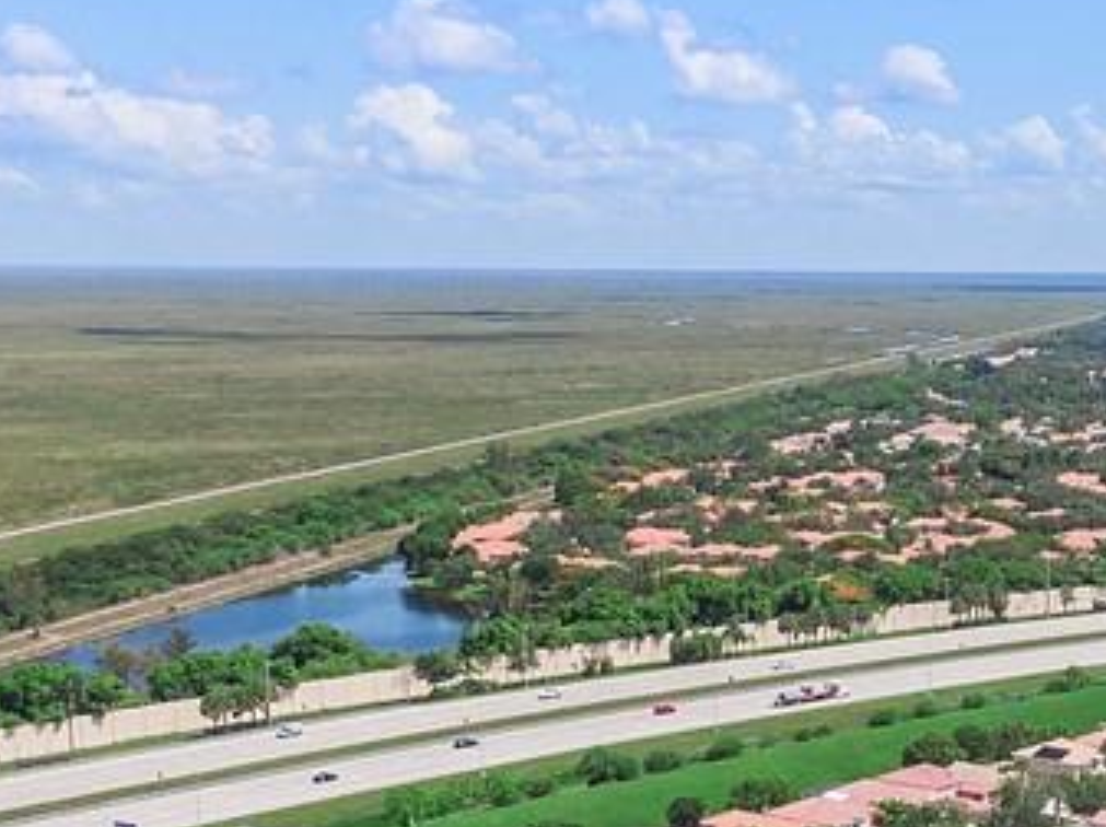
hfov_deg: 25.6
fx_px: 2330
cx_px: 1063
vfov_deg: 19.9
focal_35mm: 73
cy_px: 691
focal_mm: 4.39
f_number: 2.8
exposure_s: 1/1600
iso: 100
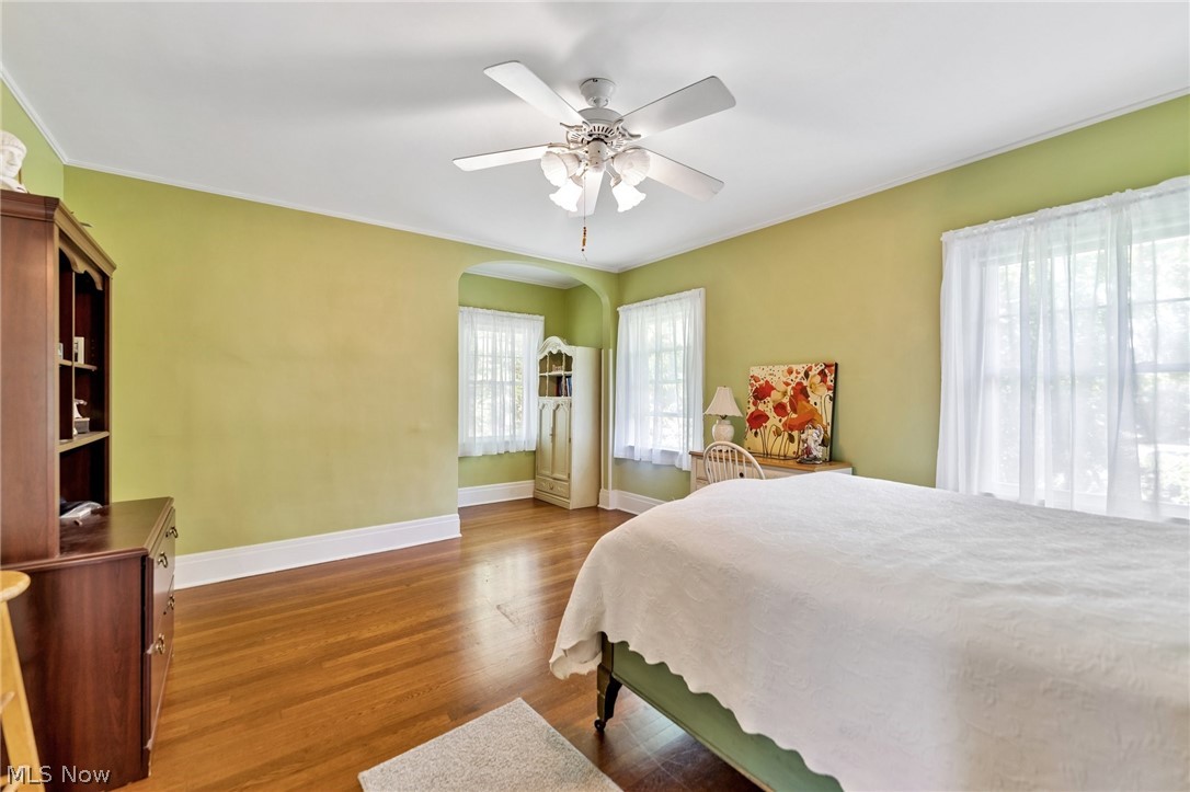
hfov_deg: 104.3
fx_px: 463
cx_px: 595
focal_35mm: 14
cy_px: 396
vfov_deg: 81.2
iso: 200
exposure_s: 1/15
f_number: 2.8
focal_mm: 14
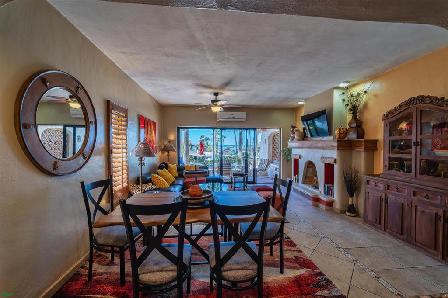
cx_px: 224
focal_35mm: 14
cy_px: 149
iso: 800
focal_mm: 14
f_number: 4.5
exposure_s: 1/1000
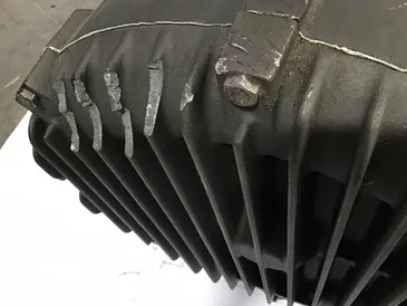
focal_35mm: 34
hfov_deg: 53.9
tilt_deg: -60.0
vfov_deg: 41.8
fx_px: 400
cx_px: 206
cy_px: 146
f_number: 2.4
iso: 200
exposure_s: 1/24
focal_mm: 3.3
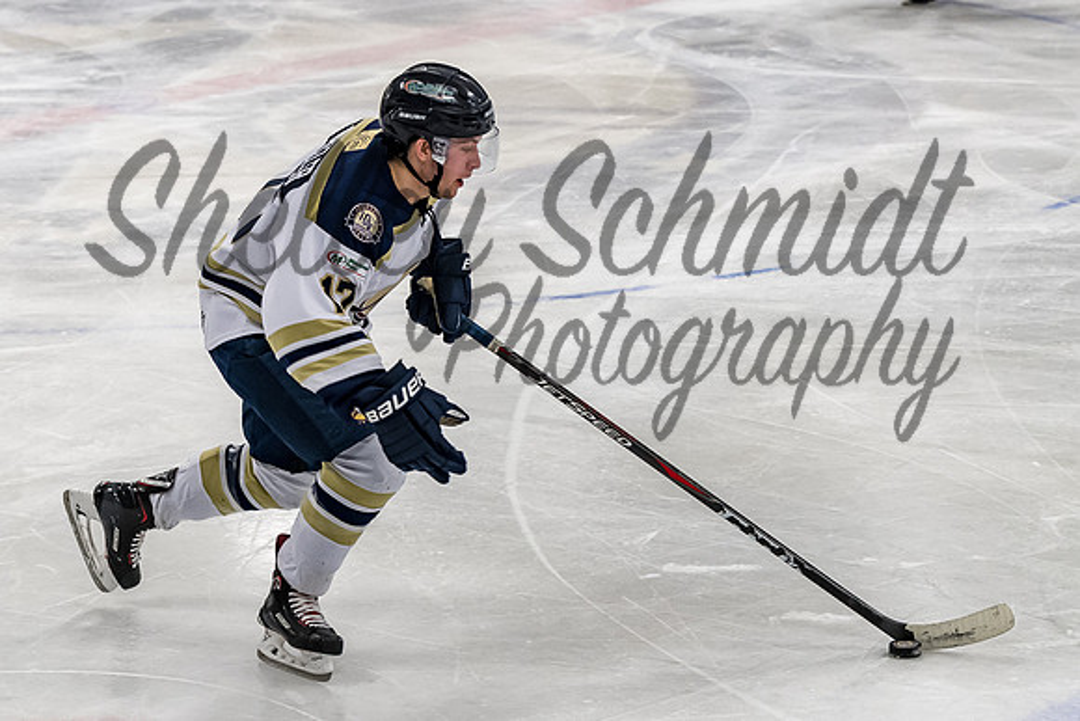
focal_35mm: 133
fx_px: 3996
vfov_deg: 10.3
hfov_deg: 15.4
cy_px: 354
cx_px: 419
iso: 1600
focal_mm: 70
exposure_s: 1/800
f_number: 3.2
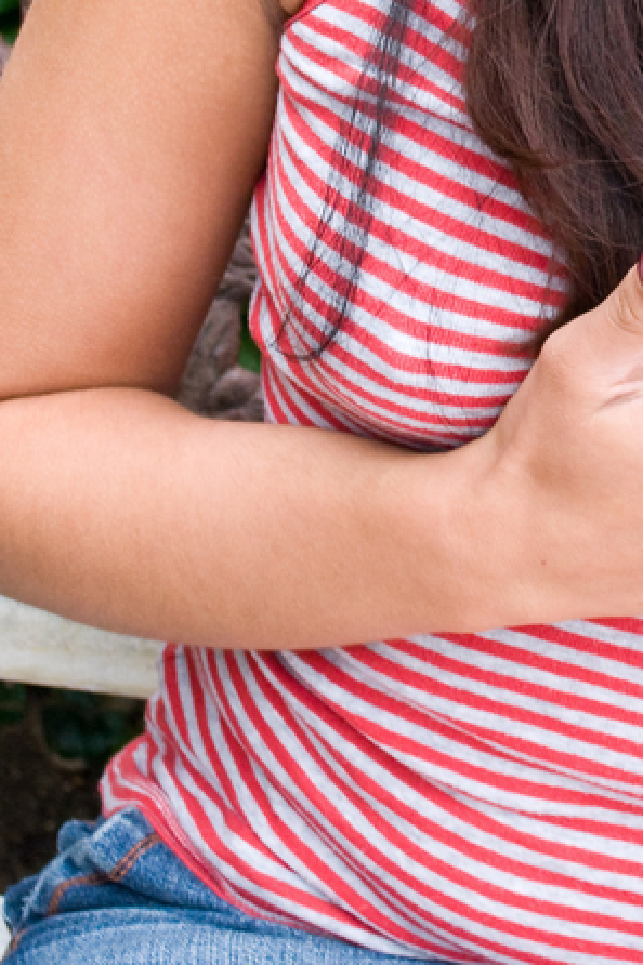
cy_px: 24
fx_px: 3459
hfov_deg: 10.4
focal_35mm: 129
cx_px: 791
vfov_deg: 15.6
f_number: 5.6
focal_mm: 32
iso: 500
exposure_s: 1/100
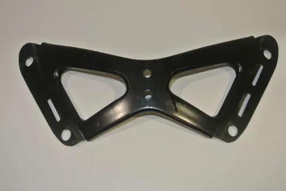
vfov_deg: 29.9
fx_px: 358
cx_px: 143
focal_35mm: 45
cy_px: 96
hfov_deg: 43.6
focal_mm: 16.9
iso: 200
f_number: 4.5
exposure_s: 1/60
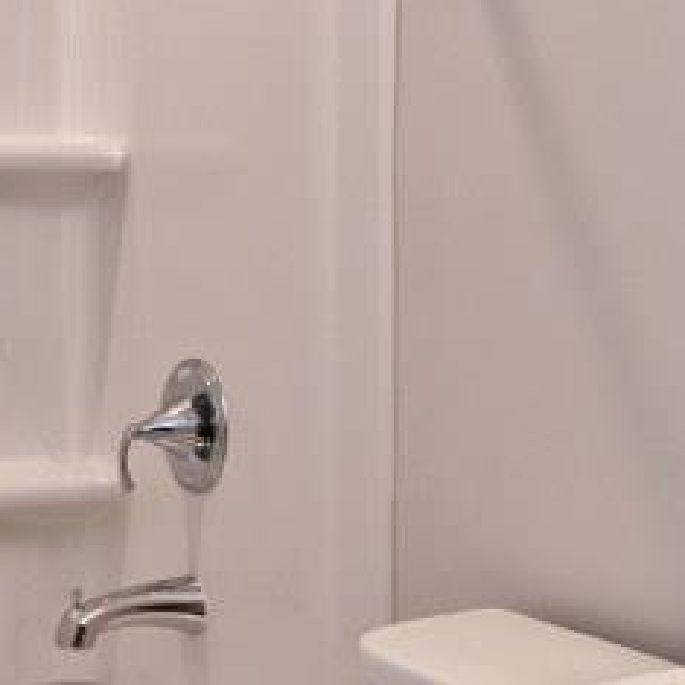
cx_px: 382
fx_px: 1702
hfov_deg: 22.8
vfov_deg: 22.7
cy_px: 233
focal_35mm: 76
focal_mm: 14
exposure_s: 1/80
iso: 200
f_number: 4.5
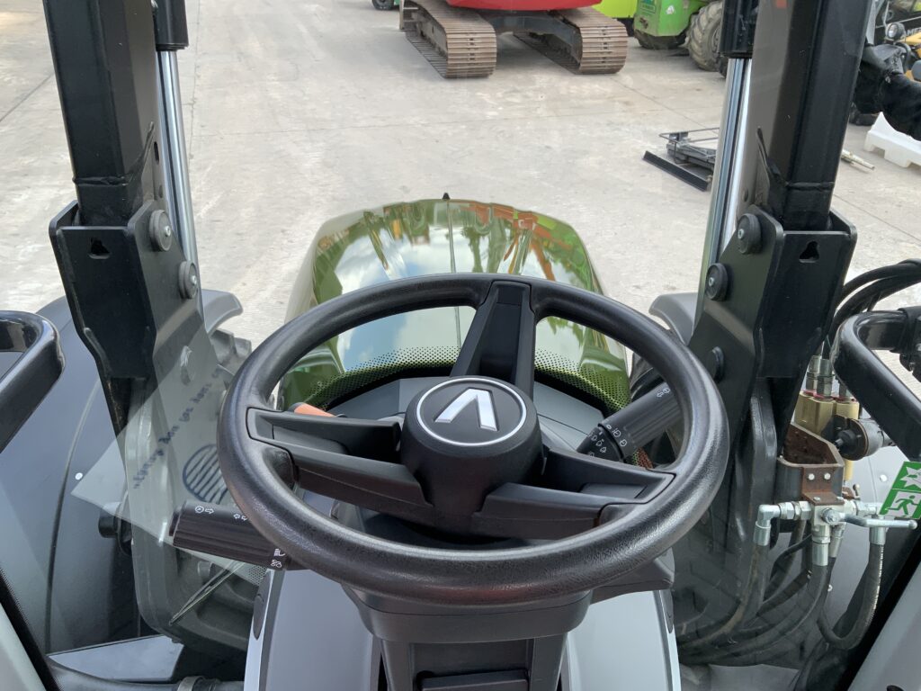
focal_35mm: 29
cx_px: 460
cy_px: 346
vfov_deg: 48.2
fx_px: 772
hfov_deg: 61.7
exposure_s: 1/272
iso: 16
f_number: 1.8
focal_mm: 3
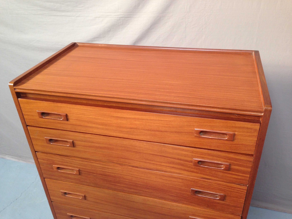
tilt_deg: -31.5
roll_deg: +2.6
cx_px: 146
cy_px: 110
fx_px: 278
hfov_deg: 55.4
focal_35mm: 33
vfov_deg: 42.9
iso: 64
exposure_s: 1/20
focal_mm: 4.12
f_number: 2.4
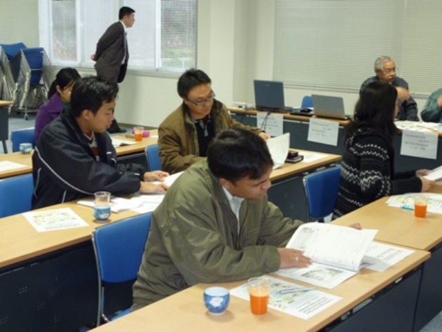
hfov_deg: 36.8
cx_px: 221
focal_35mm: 52
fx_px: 664
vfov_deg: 28.0
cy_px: 166
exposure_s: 1/30
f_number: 3.8
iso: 200
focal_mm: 8.5
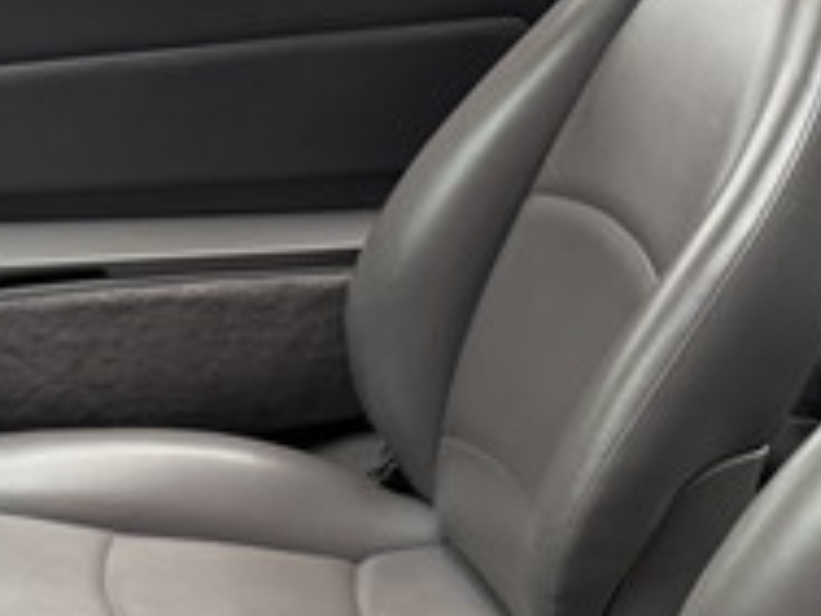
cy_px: 603
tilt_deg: -28.7
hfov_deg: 19.9
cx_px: 568
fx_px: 2324
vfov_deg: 14.9
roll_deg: -1.2
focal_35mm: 98
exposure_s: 1/121
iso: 160
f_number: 1.78
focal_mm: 6.76
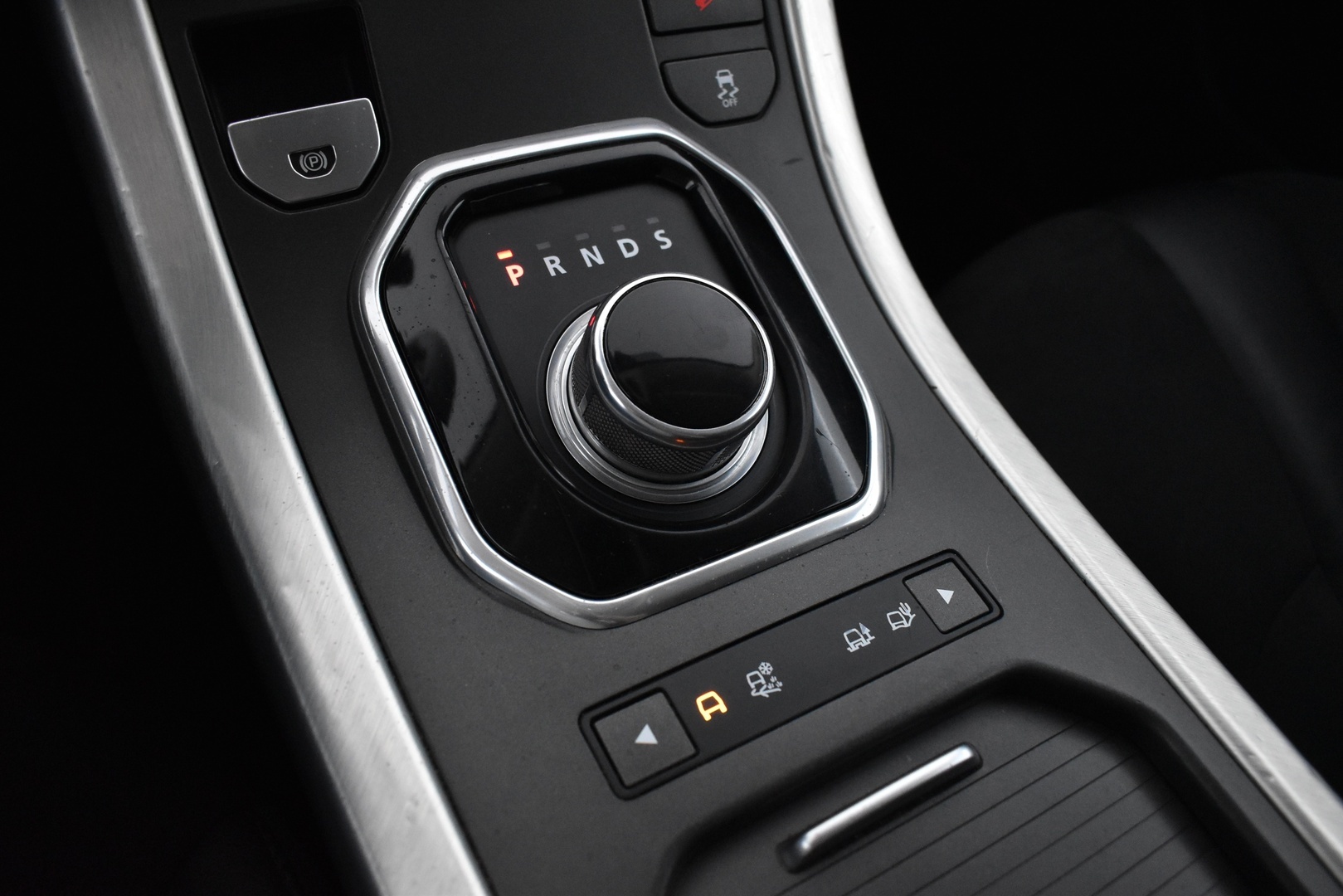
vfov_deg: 47.9
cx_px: 672
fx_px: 1007
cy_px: 448
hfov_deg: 67.4
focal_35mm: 27
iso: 3200
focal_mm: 18
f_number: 4
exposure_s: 1/60
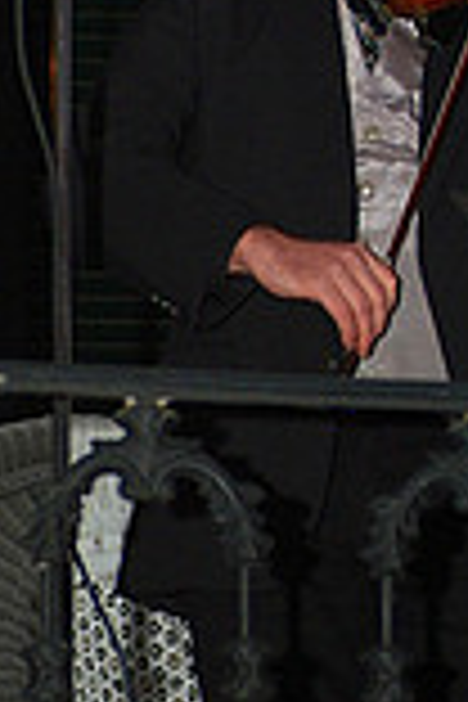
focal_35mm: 208
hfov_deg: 6.6
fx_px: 4056
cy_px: 369
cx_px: 457
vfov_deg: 9.9
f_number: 2.8
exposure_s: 1/60
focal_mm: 48
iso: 400
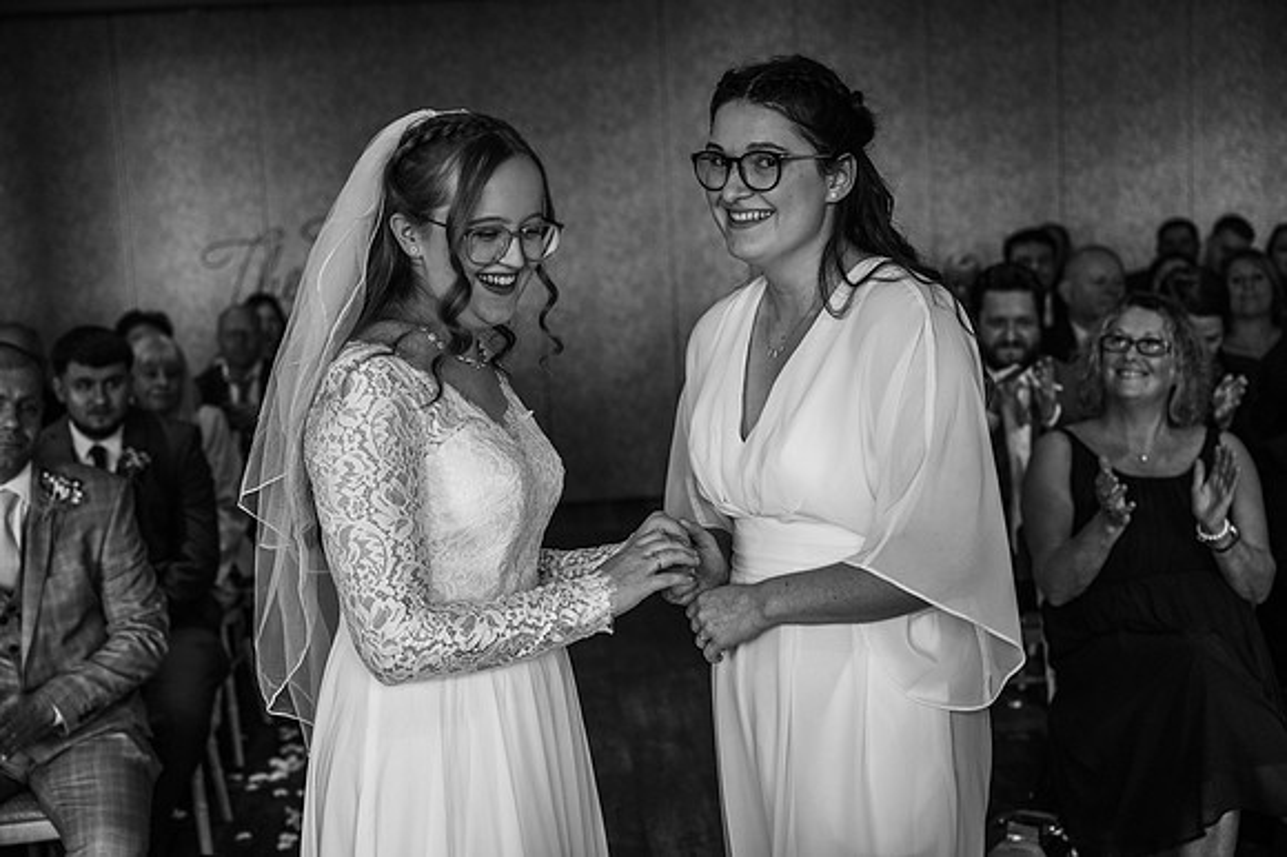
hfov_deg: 41.9
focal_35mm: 47
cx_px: 644
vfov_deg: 28.6
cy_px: 428
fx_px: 1679
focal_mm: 47
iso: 500
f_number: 3.5
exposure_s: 1/200
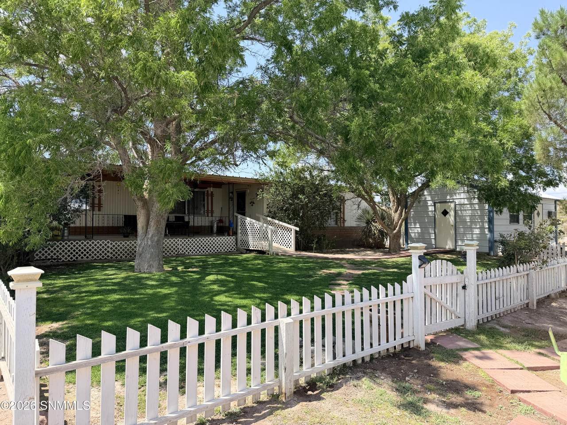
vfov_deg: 56.8
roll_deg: +0.4
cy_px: 212
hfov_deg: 71.6
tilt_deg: +1.8
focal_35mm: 24
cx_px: 284
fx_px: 393
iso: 80
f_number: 1.78
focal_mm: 6.76
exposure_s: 1/2110
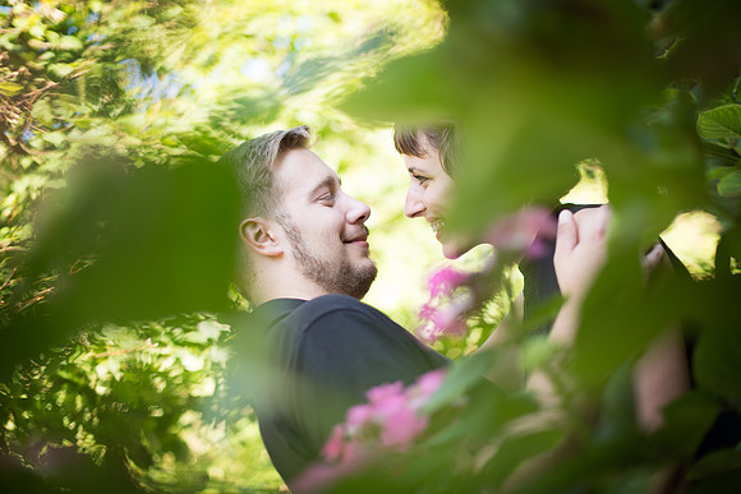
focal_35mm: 50
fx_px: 1029
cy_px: 247
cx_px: 370
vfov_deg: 27.0
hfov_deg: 39.6
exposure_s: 1/320
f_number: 1.8
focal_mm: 50
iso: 100
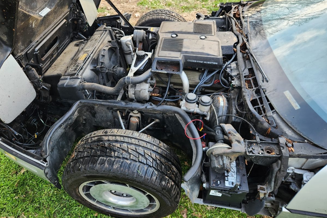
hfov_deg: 73.8
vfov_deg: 53.0
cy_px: 98
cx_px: 164
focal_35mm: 24
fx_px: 218
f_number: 1.8
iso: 100
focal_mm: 5.4
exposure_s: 1/180
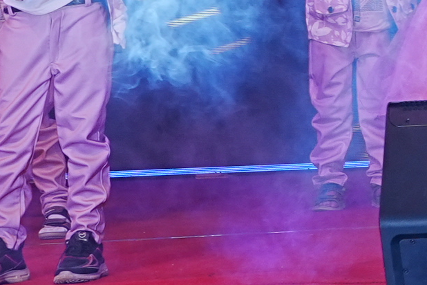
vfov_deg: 4.1
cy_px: -387
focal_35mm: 328
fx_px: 3890
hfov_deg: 6.1
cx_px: 942
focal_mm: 44
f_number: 7.1
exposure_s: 1/125
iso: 200
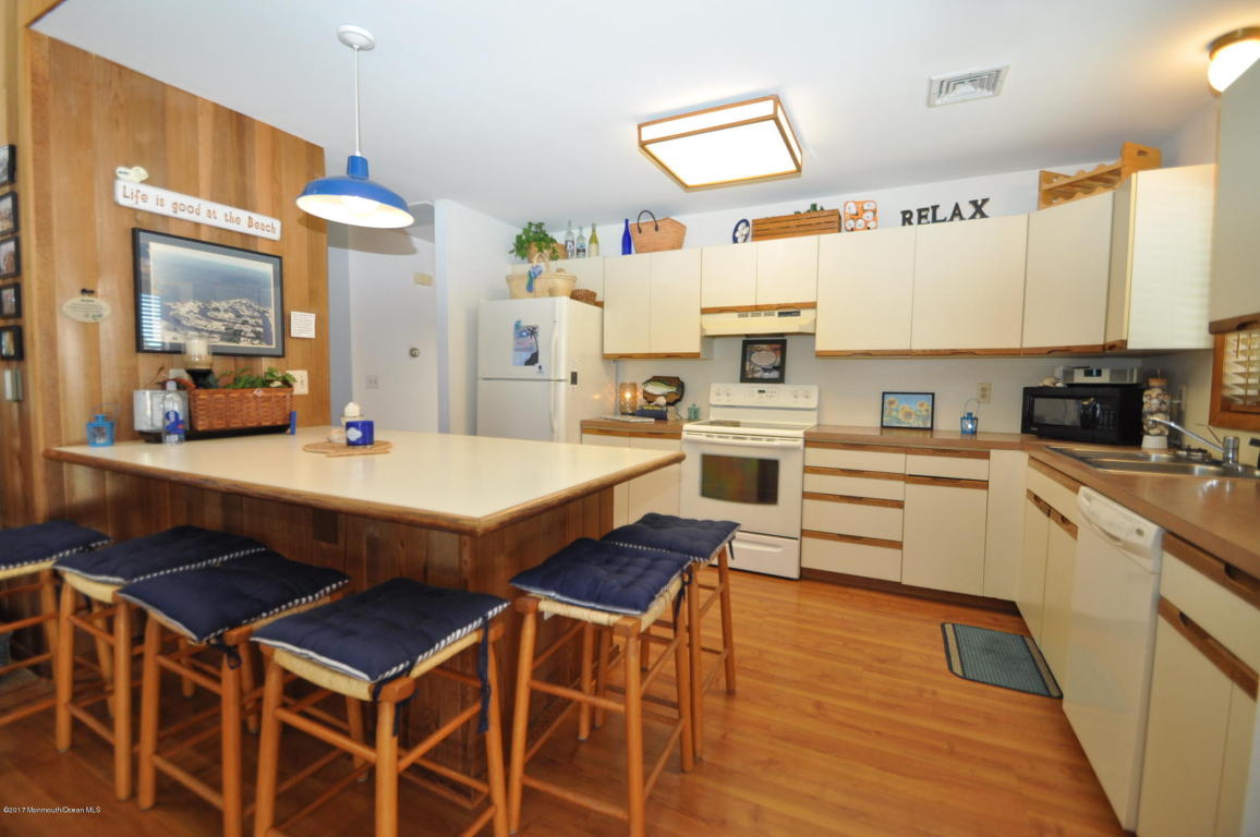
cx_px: 630
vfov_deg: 77.2
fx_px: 524
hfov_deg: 100.5
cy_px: 418
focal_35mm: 15
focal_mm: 10
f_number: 4
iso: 560
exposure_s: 1/60
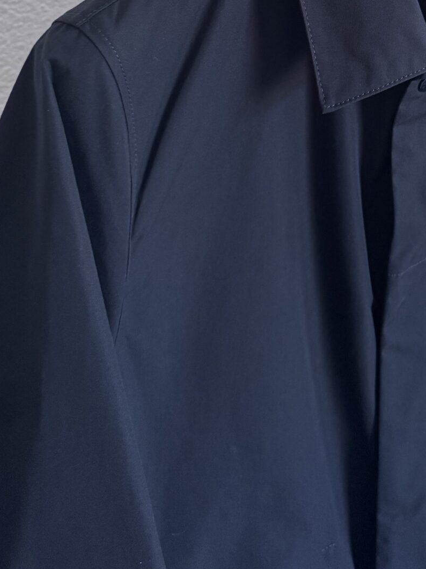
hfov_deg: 24.7
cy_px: -86
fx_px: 952
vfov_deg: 29.3
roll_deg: +0.9
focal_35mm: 58
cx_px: 357
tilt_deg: -6.4
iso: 200
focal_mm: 6.76
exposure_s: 1/88
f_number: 1.78
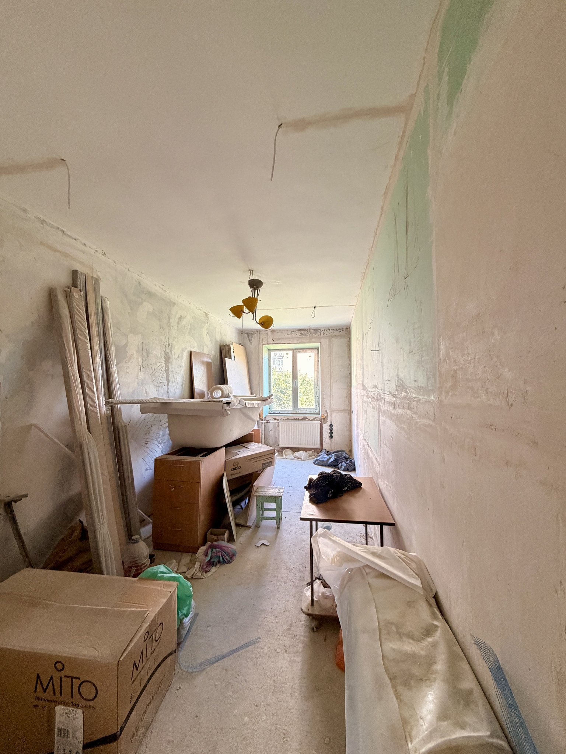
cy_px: 377
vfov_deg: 102.1
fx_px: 305
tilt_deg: +1.7
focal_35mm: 14
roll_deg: -0.2
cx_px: 283
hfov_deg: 85.7
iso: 400
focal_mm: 2.22
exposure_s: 1/60
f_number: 2.2
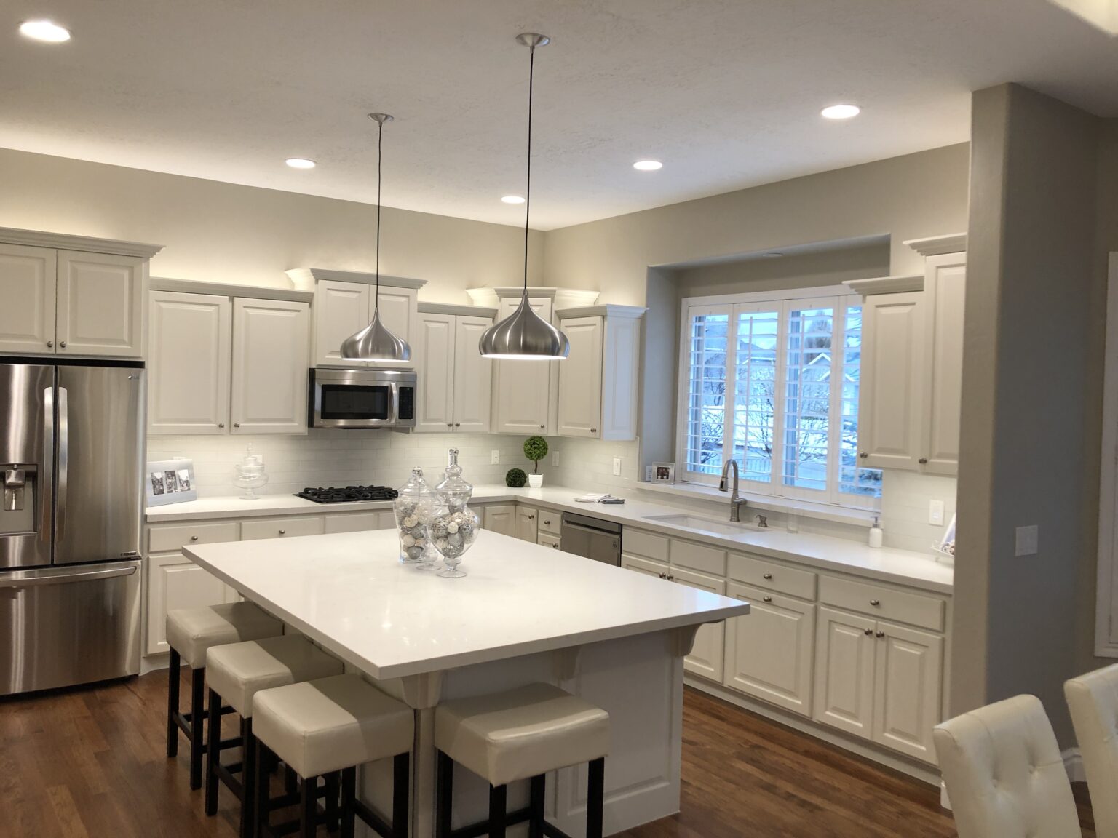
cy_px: 419
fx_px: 904
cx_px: 559
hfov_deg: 63.4
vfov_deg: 49.7
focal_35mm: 28
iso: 25
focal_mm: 3.99
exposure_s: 1/30
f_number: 1.8
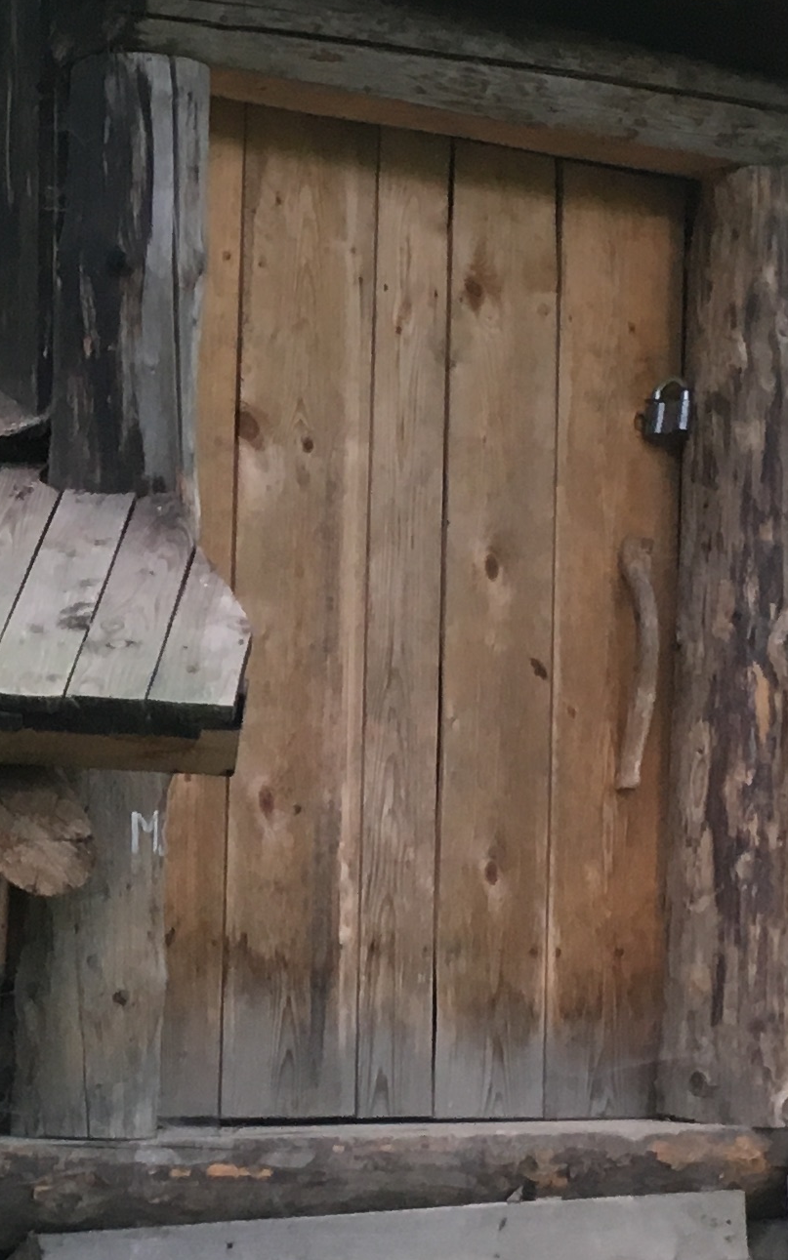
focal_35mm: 96
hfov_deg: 13.2
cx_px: -230
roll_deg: -0.4
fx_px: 3298
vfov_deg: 21.6
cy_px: 637
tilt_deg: +7.1
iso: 50
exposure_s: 1/33
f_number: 2.2
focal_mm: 4.15
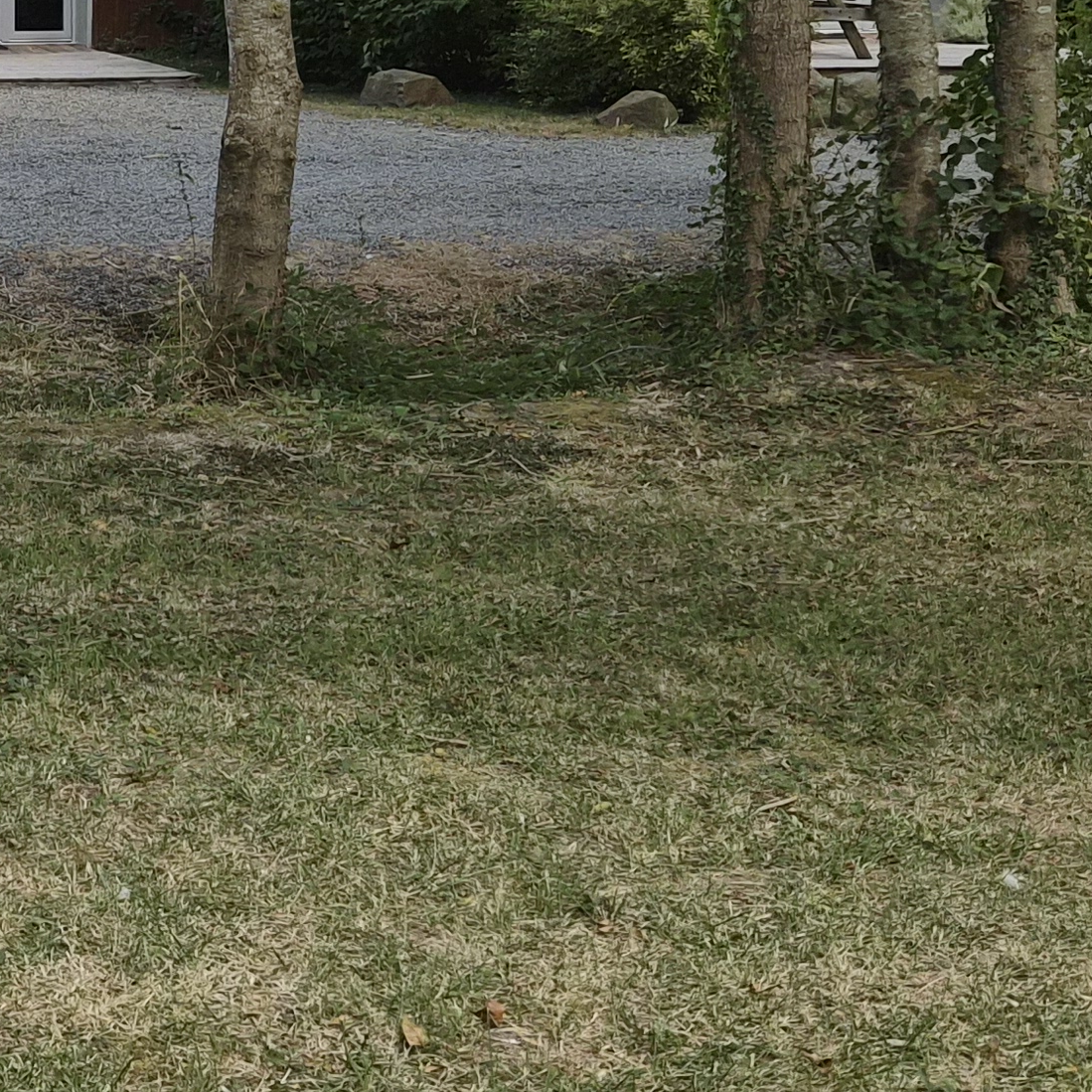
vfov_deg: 22.4
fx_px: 2641
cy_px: -13
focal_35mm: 74
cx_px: -205
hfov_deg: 21.7
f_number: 1.8
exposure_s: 1/2904
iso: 80
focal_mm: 5.4
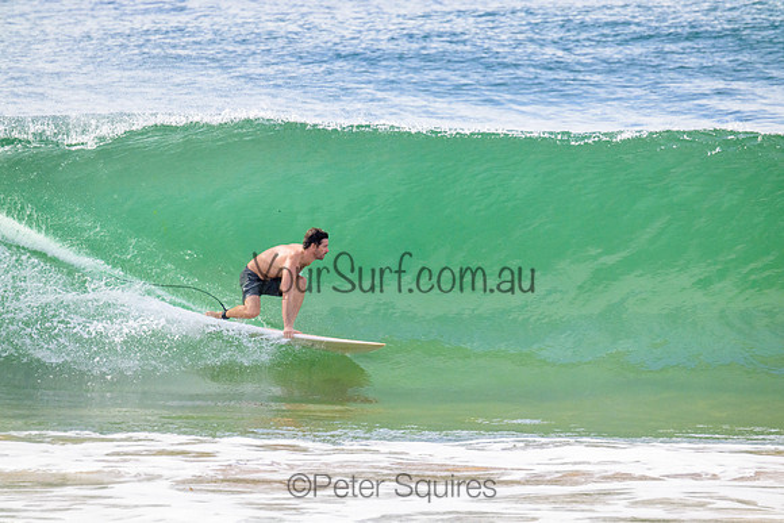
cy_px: 262
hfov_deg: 3.4
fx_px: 13069
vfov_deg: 2.3
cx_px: 392
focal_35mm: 600
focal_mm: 600
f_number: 11
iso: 1600
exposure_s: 1/2000
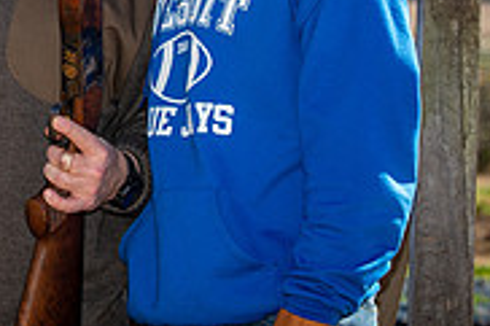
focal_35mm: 274
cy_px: -19
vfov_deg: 5.0
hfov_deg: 7.5
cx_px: -62
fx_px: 3726
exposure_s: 1/200
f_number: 6.3
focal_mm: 86
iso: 125
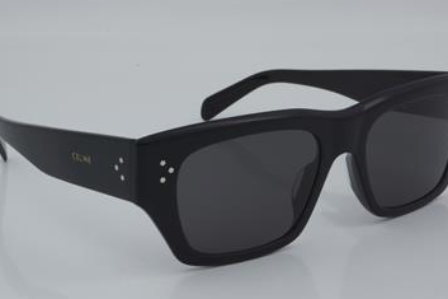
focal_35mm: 85
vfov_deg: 16.1
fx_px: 1057
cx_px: 231
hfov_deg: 23.9
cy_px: 160
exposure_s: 1/4
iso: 100
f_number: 32
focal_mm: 50
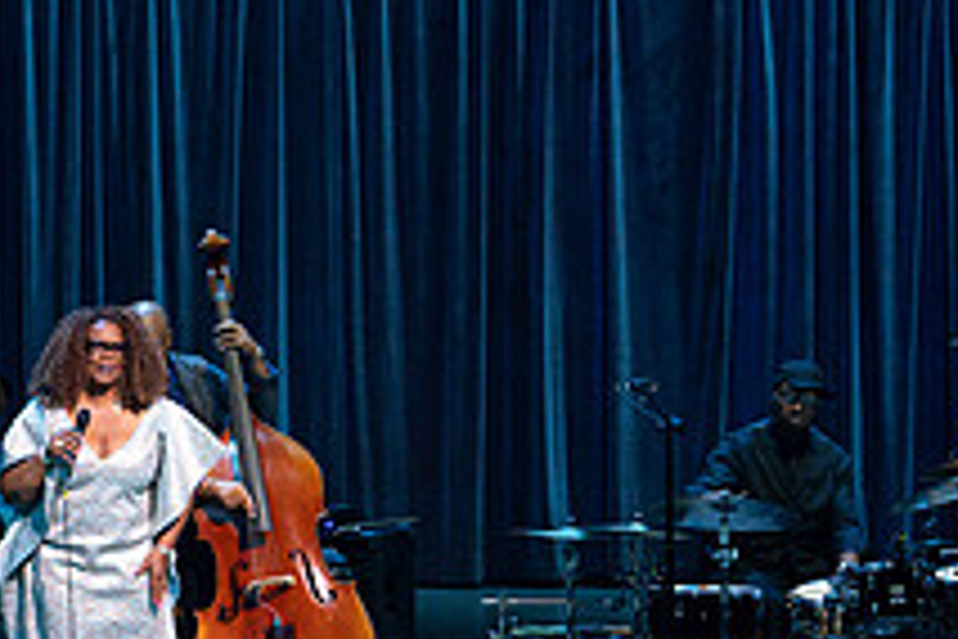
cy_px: 385
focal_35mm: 332
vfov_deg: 4.1
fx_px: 8834
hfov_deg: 6.2
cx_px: 346
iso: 2500
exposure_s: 1/250
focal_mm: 122
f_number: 6.3
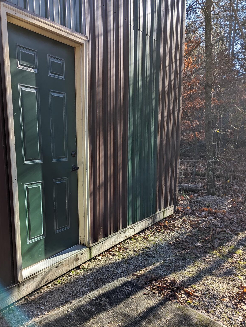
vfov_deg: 57.7
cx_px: 92
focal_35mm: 31
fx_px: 293
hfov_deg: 45.1
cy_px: 202
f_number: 1.85
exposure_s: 1/622
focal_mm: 6.81
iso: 41
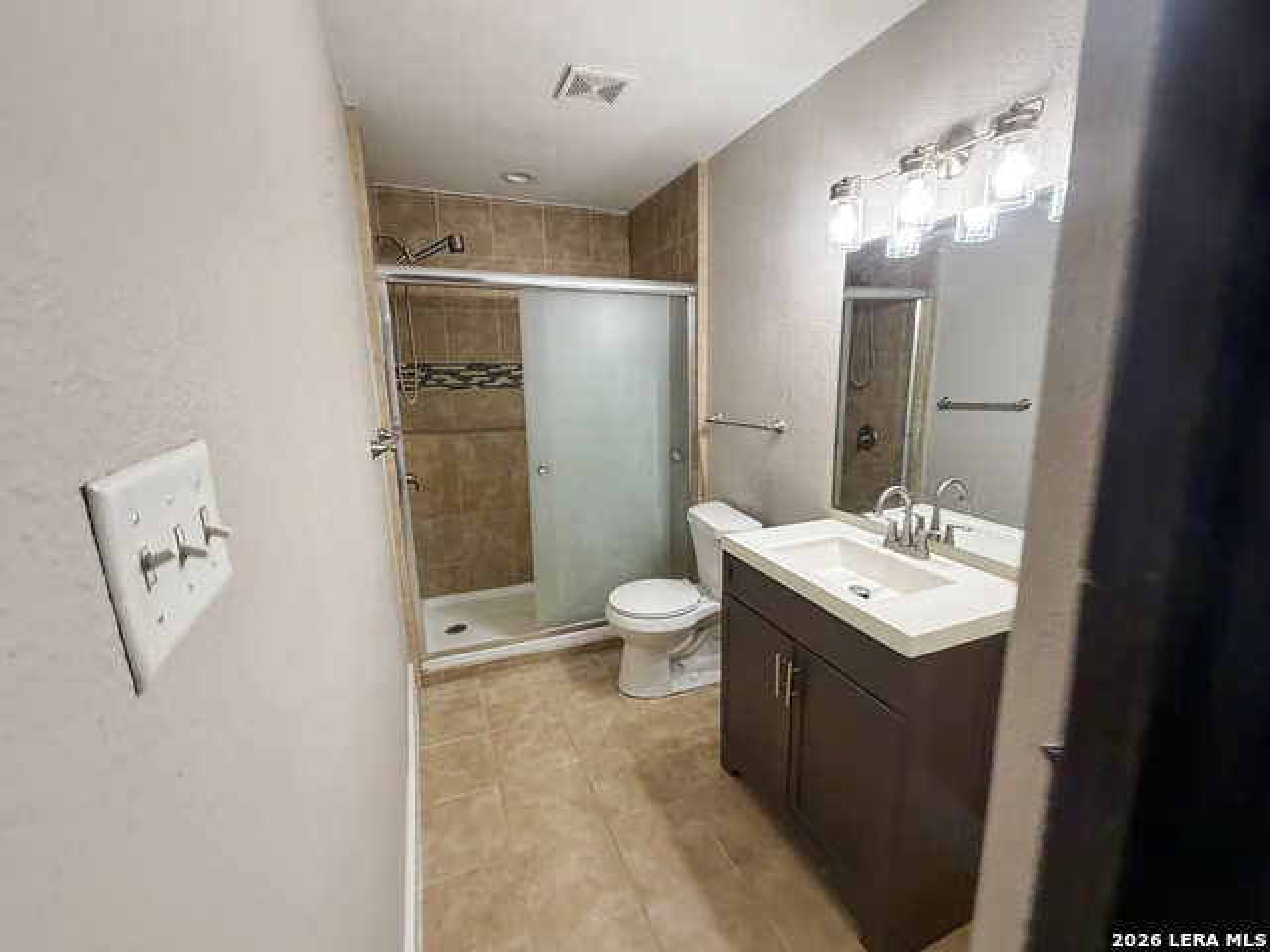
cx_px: 635
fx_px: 514
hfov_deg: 102.1
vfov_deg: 85.7
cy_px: 476
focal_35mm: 14
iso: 320
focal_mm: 2.22
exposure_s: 1/60
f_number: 2.2
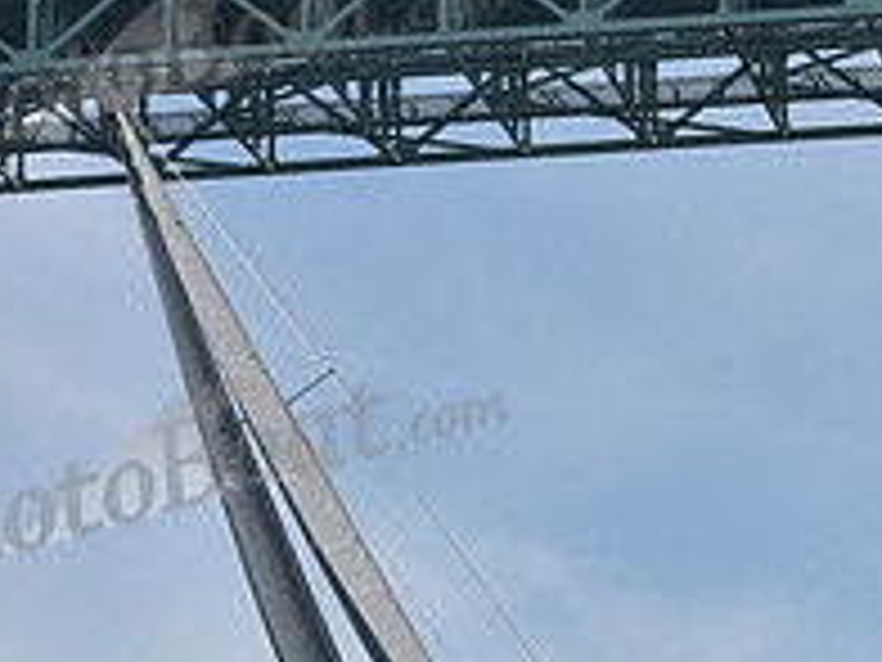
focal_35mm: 199
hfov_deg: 9.9
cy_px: 644
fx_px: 5070
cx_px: 740
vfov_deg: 7.4
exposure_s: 1/800
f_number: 9
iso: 320
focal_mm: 70
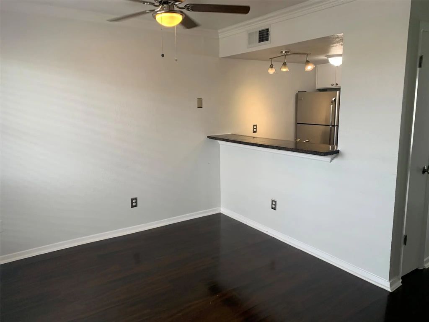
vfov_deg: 53.1
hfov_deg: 67.3
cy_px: 161
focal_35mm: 26
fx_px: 322
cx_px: 214
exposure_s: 1/120
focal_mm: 4.25
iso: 80
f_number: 1.8
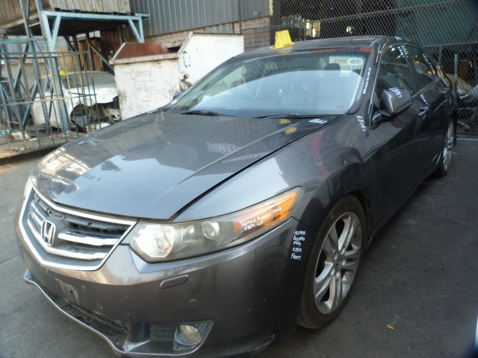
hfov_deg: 69.4
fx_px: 345
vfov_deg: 54.9
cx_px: 239
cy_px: 179
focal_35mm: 25
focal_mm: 4.5
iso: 125
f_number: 2.8
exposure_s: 1/60
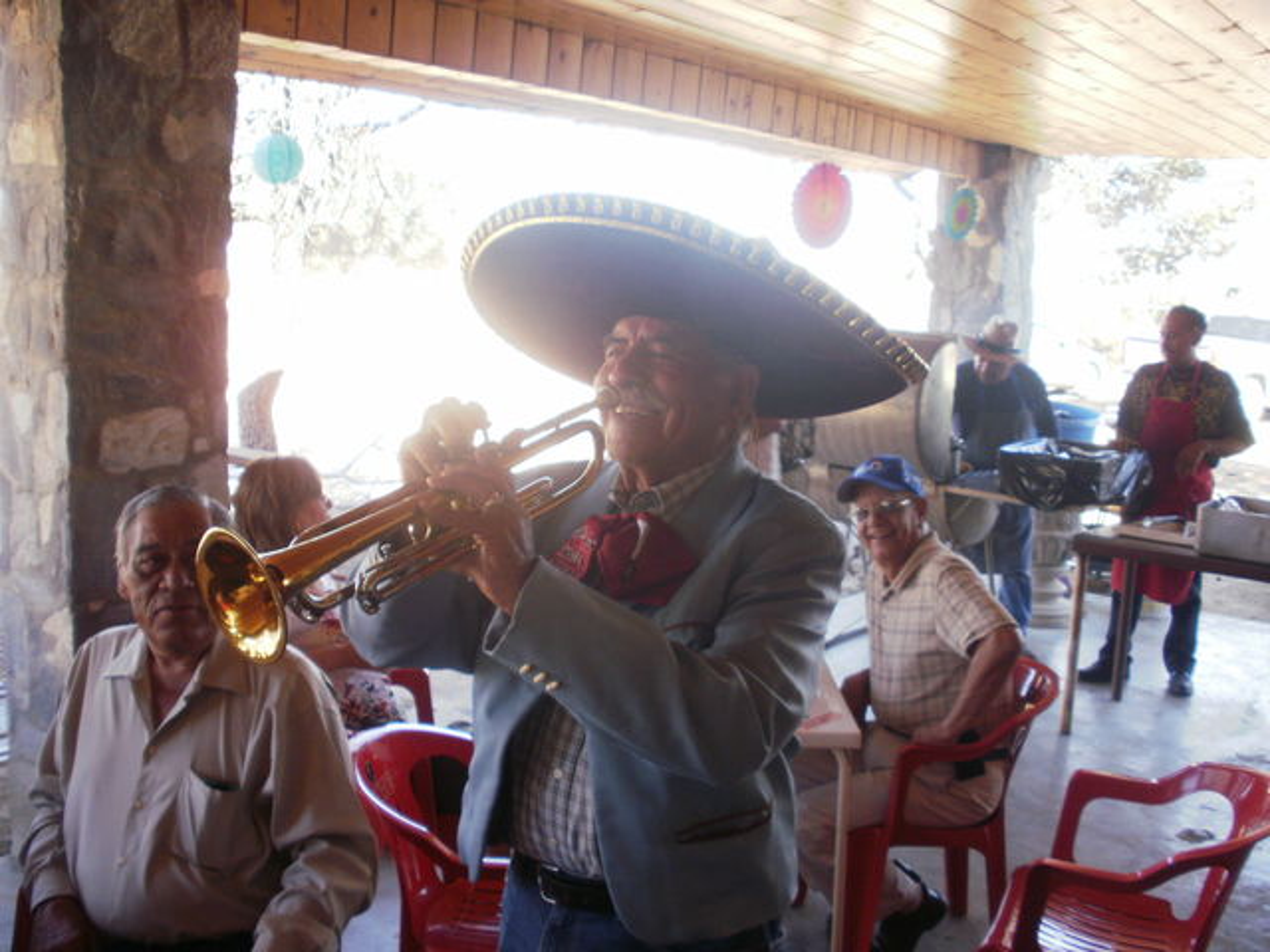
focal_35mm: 36
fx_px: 1321
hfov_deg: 51.4
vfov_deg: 39.7
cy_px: 476
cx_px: 635
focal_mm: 6.3
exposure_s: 1/50
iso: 100
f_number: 3.5
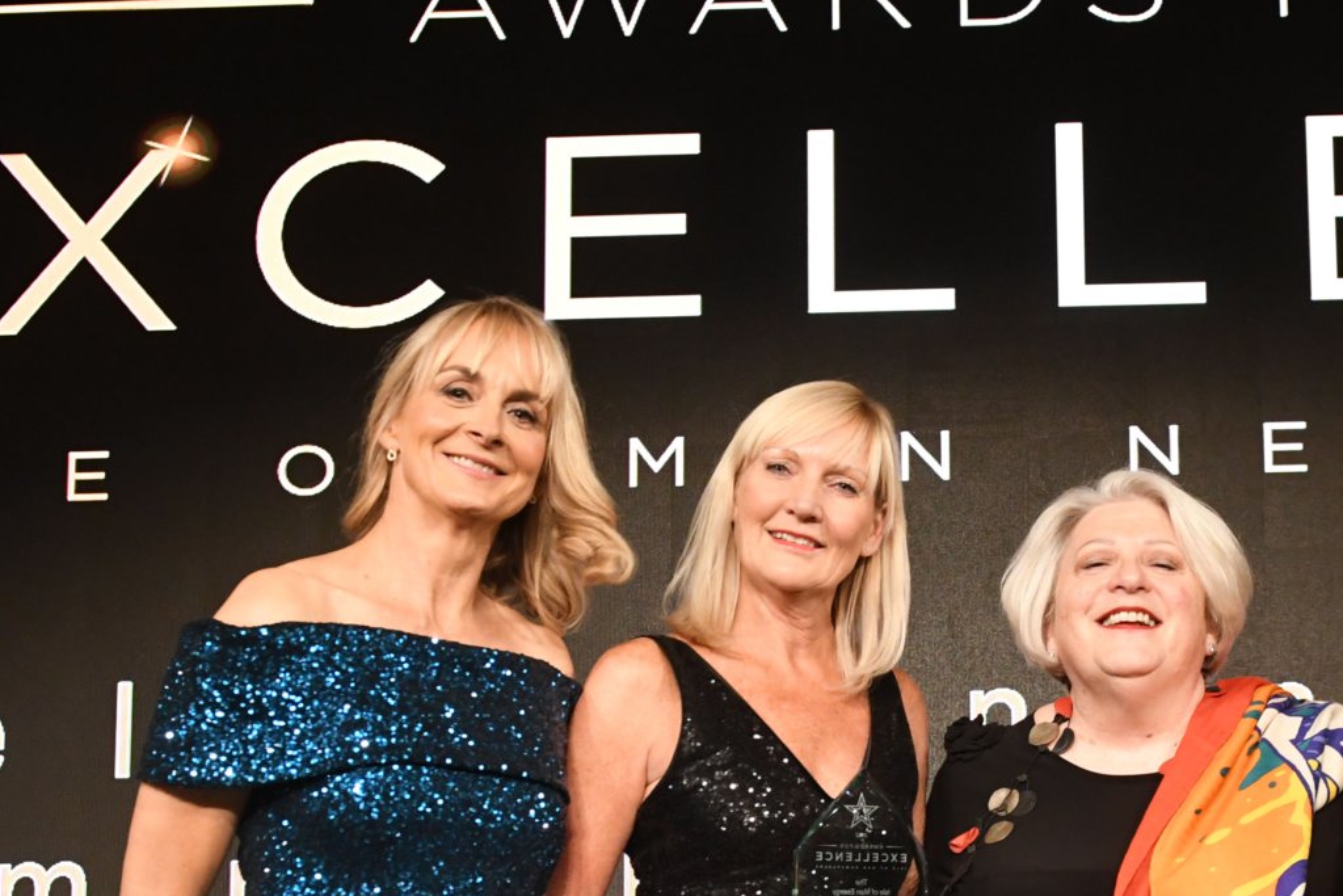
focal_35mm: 84
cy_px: 876
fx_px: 3134
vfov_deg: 16.0
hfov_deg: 24.1
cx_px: 892
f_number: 4.5
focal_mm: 28
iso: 2500
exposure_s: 1/100
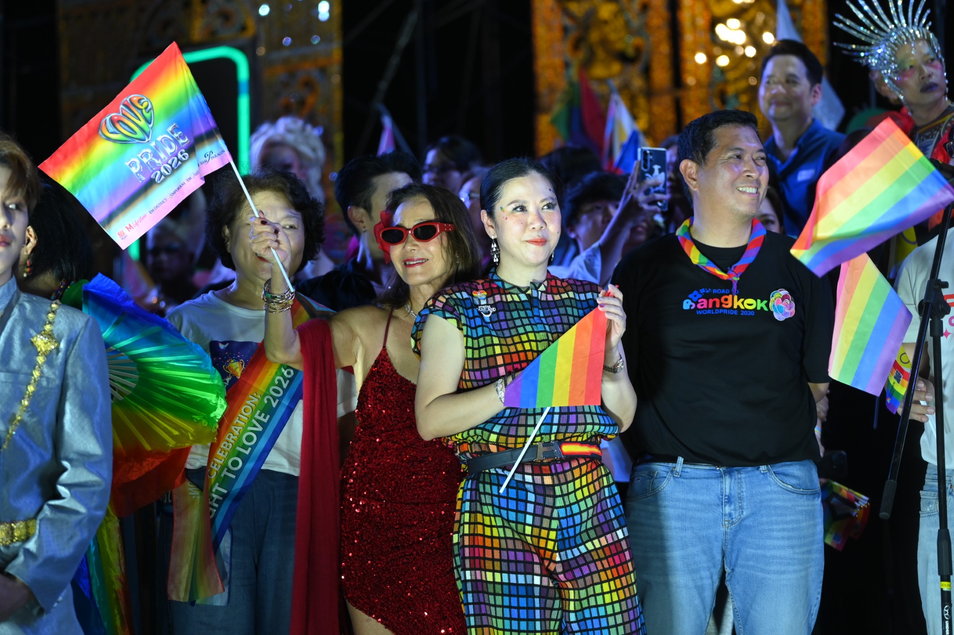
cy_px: 318
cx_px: 477
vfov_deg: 15.5
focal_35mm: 88
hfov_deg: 23.1
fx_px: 2331
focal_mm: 88
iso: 800
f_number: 2.8
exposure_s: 1/640
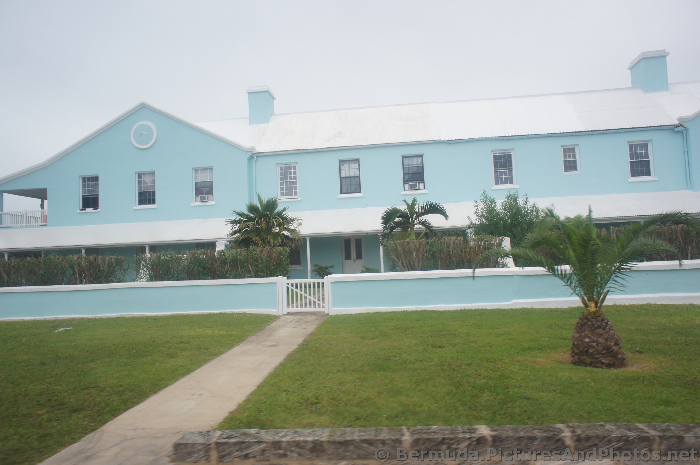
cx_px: 350
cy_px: 232
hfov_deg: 73.8
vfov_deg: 53.0
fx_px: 466
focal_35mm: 24
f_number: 5.6
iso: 200
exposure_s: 1/320
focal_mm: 16
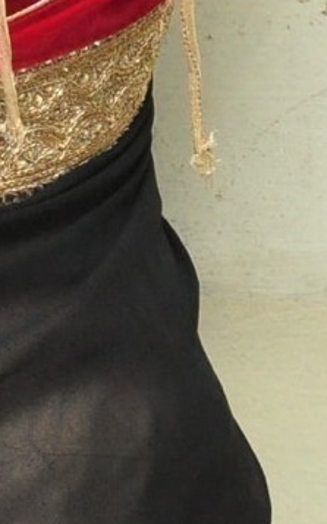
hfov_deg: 3.8
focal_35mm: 348
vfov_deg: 6.0
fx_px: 4958
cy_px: -131
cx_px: -243
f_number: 7.1
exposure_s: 1/125
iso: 1600
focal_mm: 45
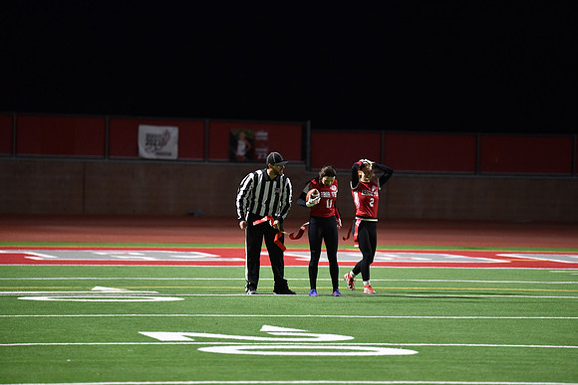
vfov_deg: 6.9
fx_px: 3212
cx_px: 289
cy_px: 192
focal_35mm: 200
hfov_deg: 10.3
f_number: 2.8
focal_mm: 200
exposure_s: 1/500
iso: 5000
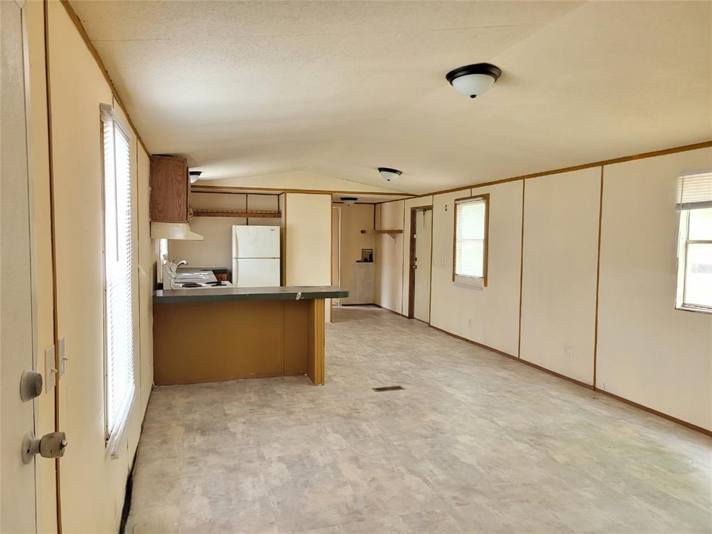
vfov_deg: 53.1
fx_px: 535
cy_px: 267
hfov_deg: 67.3
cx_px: 356
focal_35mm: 26
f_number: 1.8
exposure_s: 1/40
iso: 400
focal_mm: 5.4
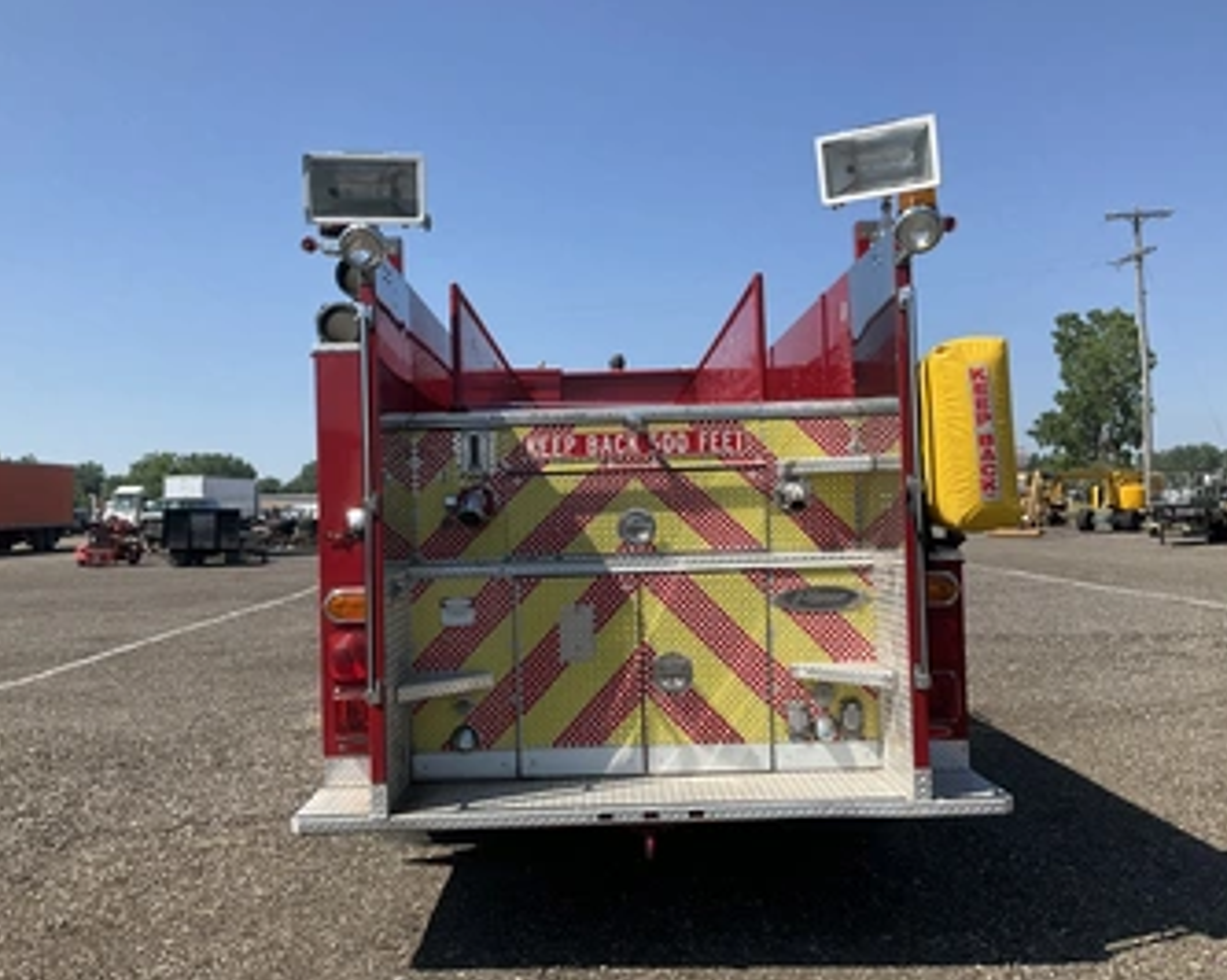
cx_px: 604
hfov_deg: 52.9
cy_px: 486
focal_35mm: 34
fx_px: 1234
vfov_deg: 43.3
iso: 25
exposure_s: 1/1848
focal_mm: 3
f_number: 1.8
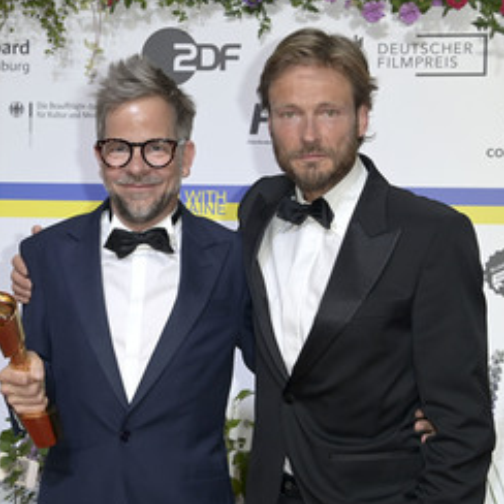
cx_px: 232
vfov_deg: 17.1
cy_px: 262
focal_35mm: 102
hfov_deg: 17.1
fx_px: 1680
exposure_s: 1/250
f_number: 6.3
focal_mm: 65
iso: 800
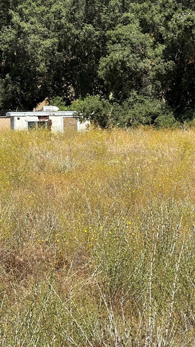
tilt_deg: -3.2
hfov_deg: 11.1
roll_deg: -0.1
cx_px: 95
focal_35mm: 109
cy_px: 137
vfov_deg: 19.6
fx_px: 1002
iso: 32
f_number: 2.8
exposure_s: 1/595
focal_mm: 9
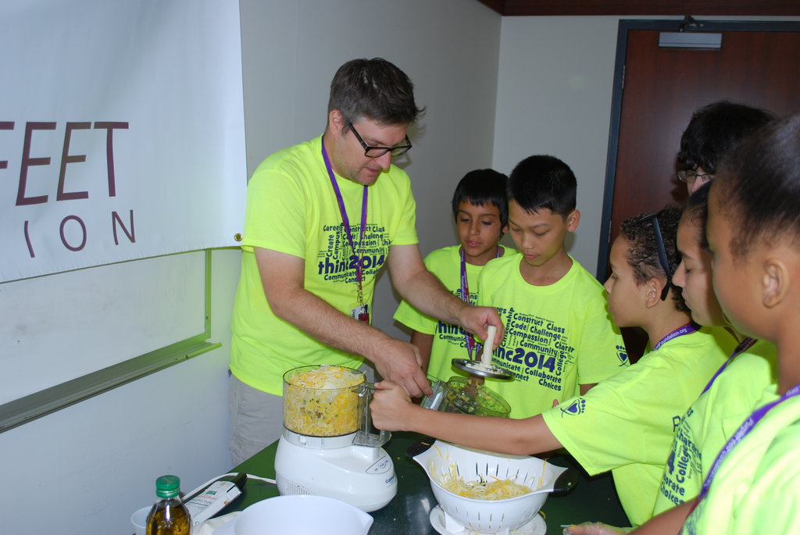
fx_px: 801
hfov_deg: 53.1
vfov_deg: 37.0
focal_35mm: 36
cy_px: 268
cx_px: 400
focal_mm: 24
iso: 200
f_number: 4.2
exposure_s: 1/60
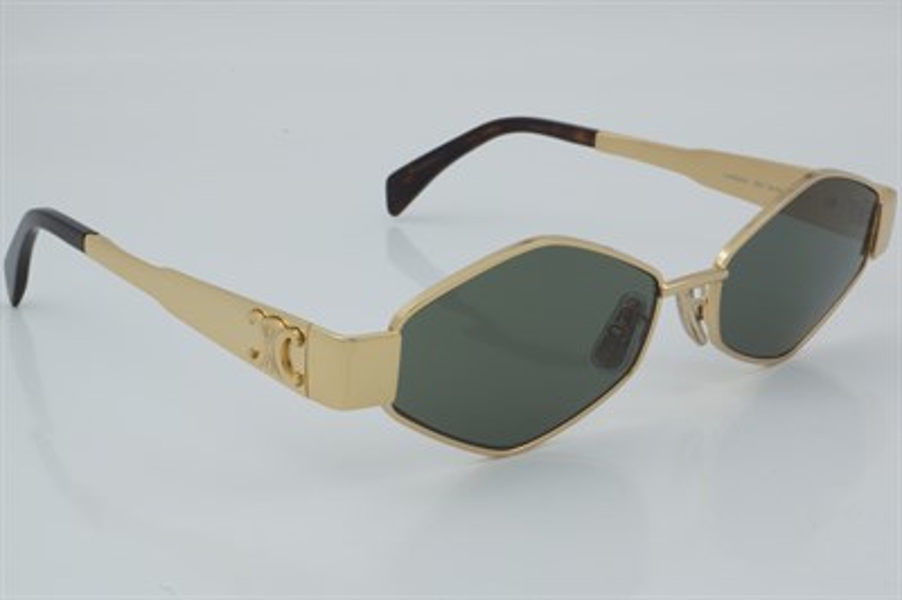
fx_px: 1878
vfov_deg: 18.2
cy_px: 300
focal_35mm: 75
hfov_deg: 27.0
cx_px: 451
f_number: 32
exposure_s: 1/4
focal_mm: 50
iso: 100
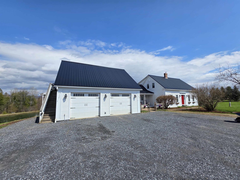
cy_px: 90
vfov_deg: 89.9
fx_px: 90
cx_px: 120
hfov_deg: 106.2
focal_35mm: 13
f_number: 1.9
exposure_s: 1/2586
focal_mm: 2.2
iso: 40
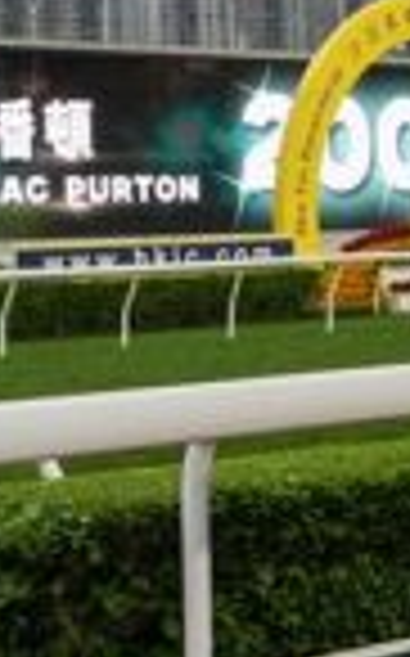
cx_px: 719
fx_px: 2526
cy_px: 266
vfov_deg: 14.8
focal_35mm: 141
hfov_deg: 8.9
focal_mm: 35
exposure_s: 1/160
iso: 2000
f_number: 22
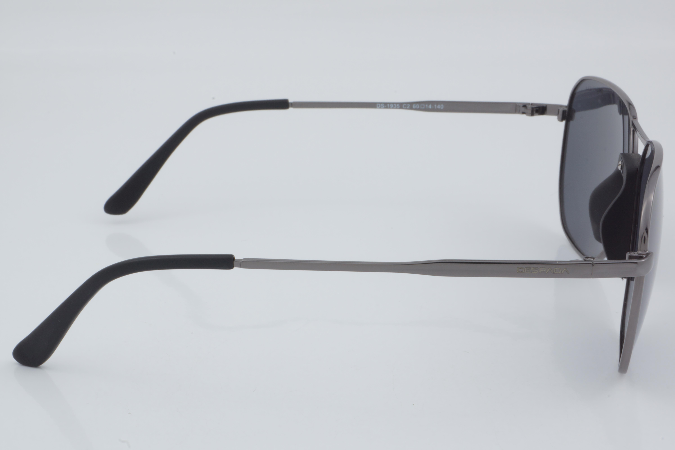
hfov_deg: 27.0
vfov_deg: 18.2
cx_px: 338
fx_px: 1406
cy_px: 225
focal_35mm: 75
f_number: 32
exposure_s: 1/3
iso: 100
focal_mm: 50
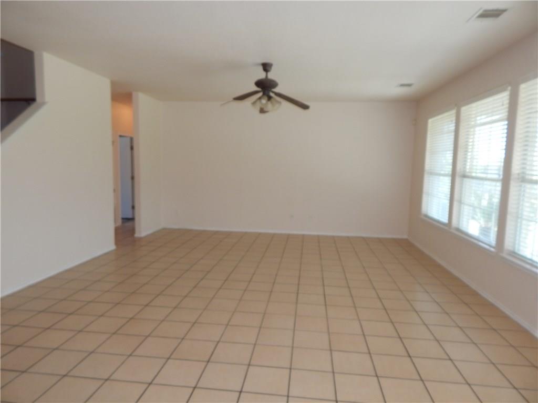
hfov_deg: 76.4
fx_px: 342
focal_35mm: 22
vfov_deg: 61.1
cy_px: 202
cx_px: 269
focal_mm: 4
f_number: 3
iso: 125
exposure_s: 1/30
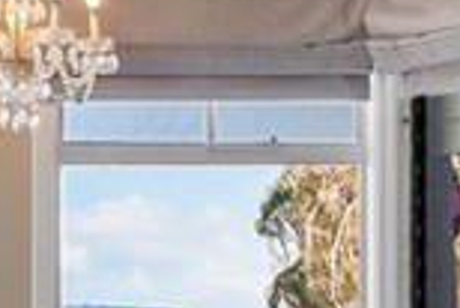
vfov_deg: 8.1
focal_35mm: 166
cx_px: -9
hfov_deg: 12.2
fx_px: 2123
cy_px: 450
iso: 400
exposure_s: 1/15
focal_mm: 17
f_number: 8
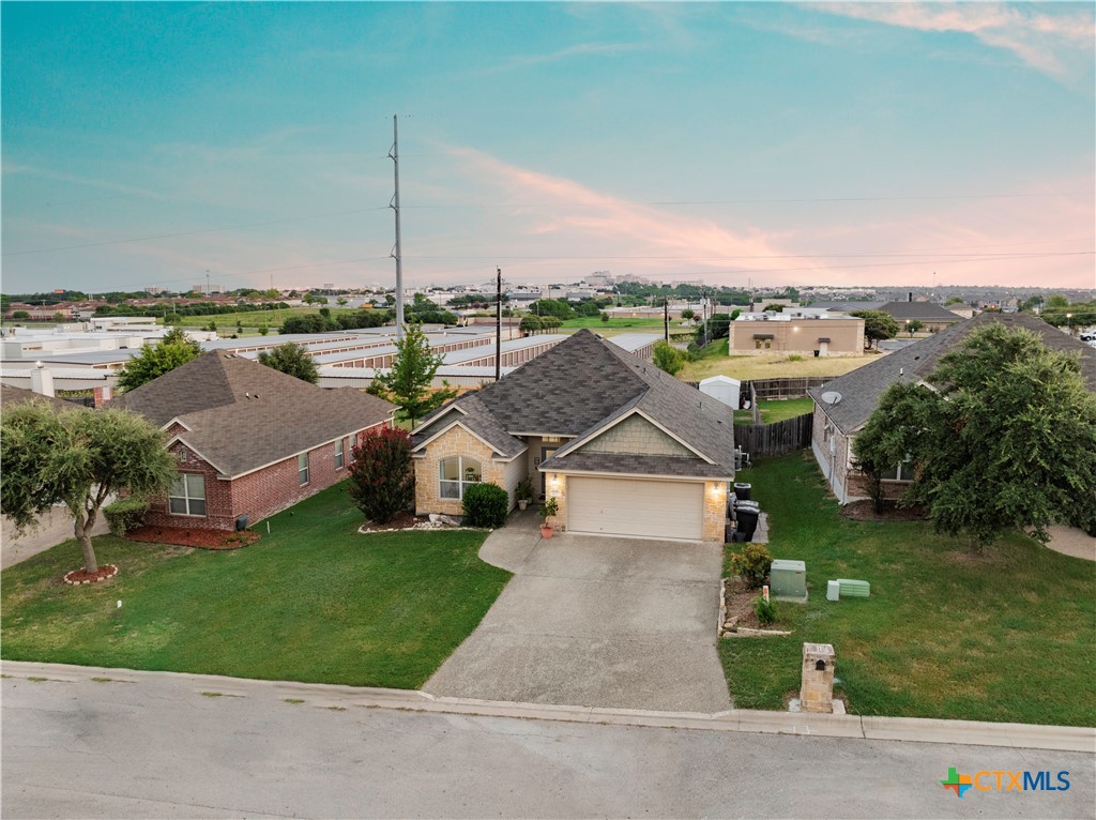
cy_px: 410
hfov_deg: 71.6
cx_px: 548
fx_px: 759
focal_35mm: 24
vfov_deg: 56.7
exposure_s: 1/160
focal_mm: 12.29
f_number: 2.8
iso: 200
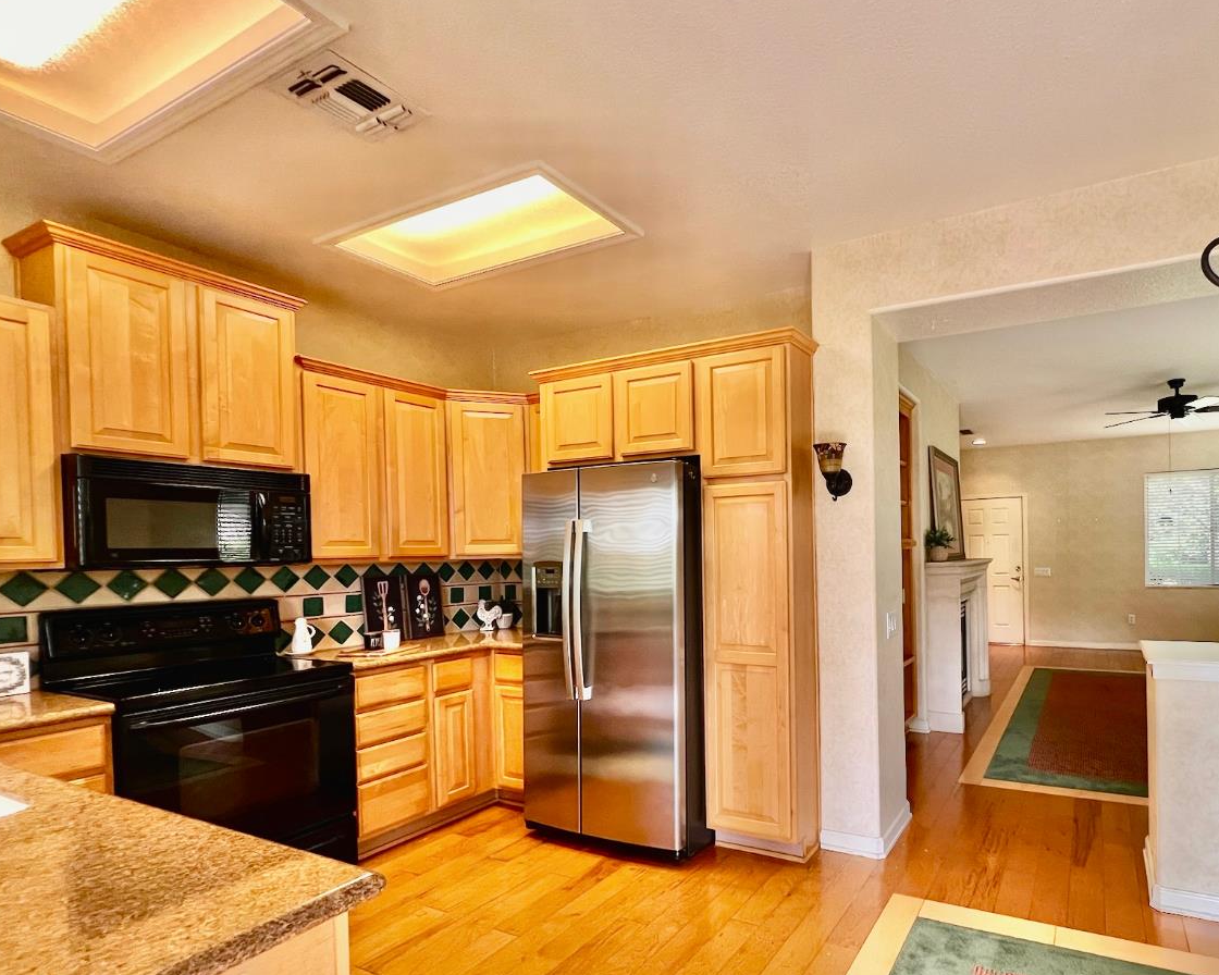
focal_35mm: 17
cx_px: 789
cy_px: 563
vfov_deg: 76.5
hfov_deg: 87.2
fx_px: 613
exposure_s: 1/99
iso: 160
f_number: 1.8
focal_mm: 1.57
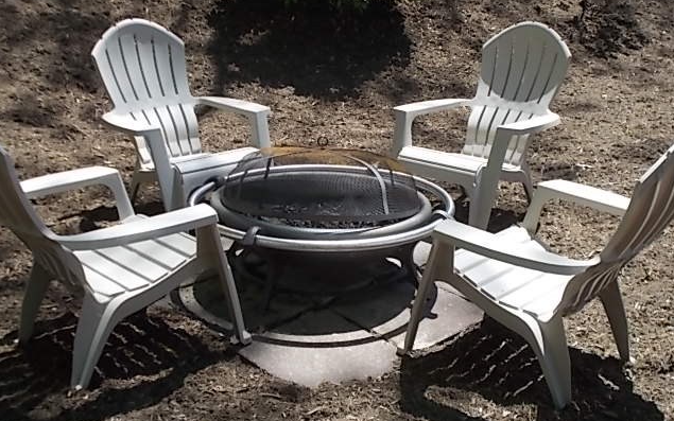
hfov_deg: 42.6
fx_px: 863
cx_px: 338
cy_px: 181
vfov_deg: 27.4
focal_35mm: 47
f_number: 4.2
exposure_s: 1/200
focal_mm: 7.9
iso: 80
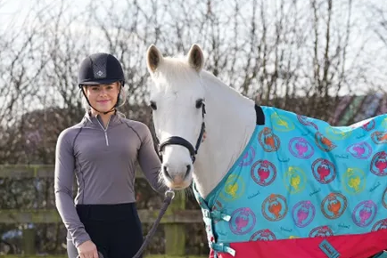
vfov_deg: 7.8
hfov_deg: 11.6
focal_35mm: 177
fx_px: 1904
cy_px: 217
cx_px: 289
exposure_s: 1/800
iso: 100
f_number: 3.2
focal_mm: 96
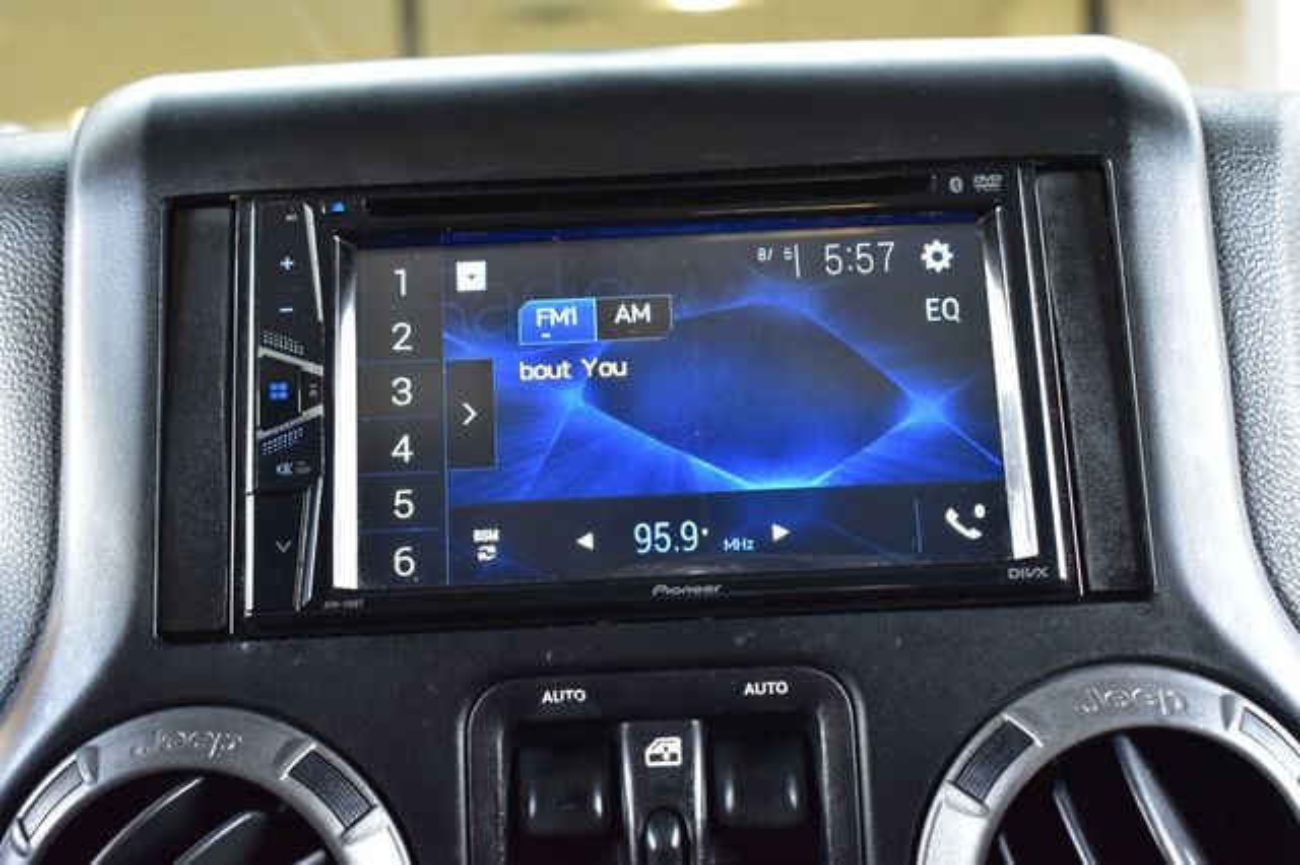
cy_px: 432
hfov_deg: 38.9
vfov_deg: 26.5
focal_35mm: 51
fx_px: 1841
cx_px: 650
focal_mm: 34
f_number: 6.3
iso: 1000
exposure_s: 1/15
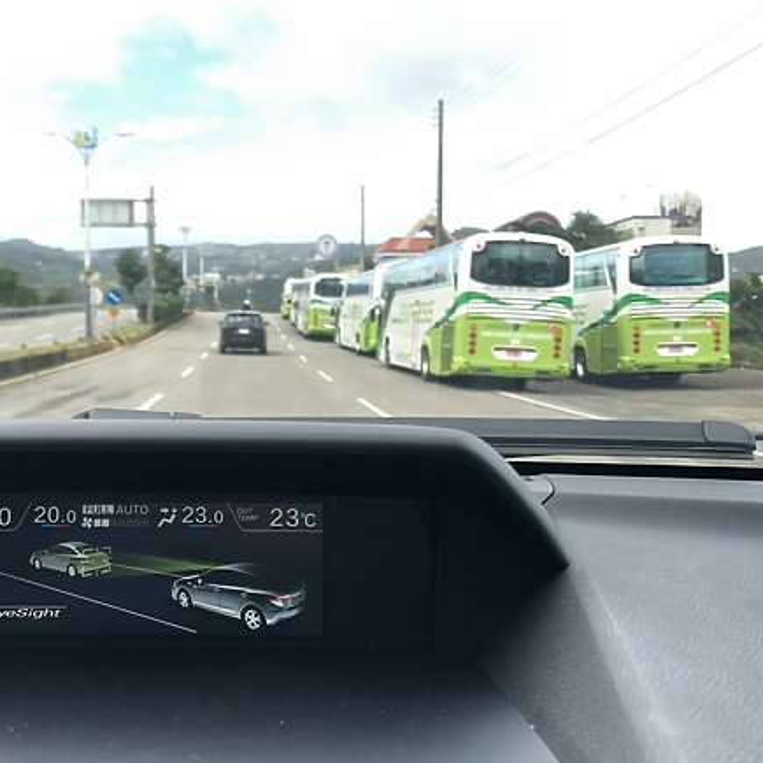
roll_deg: +1.3
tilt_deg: -4.6
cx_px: 253
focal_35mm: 41
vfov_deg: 40.9
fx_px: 1022
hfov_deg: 40.4
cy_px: 409
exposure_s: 1/120
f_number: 1.8
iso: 25
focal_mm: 3.99
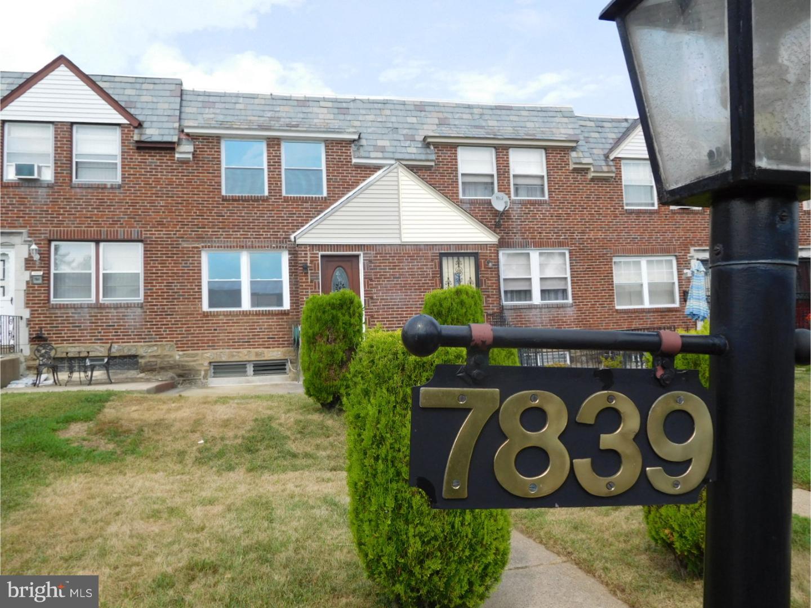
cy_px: 304
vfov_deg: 54.9
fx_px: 586
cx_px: 406
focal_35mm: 25
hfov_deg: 69.4
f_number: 3.4
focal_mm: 4.5
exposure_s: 1/640
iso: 125
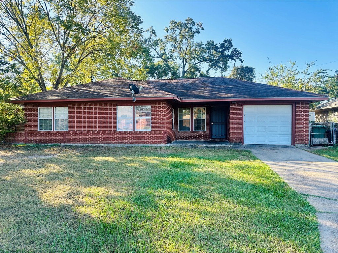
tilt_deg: +0.5
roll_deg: -0.1
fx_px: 234
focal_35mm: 24
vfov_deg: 56.8
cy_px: 126
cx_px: 169
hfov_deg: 71.6
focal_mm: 6.86
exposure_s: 1/773
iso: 80
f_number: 1.78
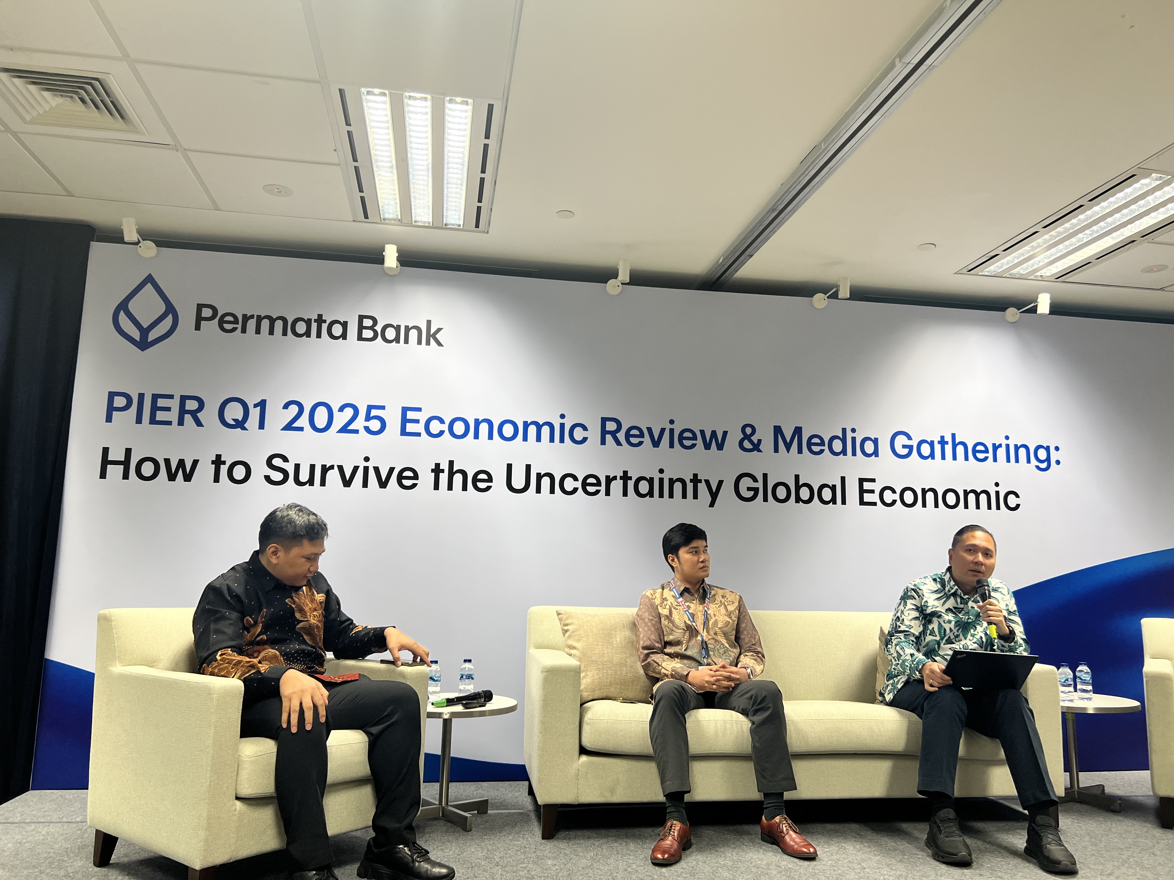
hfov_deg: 67.3
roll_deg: -1.3
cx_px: 587
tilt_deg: +9.8
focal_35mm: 26
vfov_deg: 53.1
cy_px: 440
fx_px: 882
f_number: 1.5
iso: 100
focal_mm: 5.7
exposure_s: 1/100
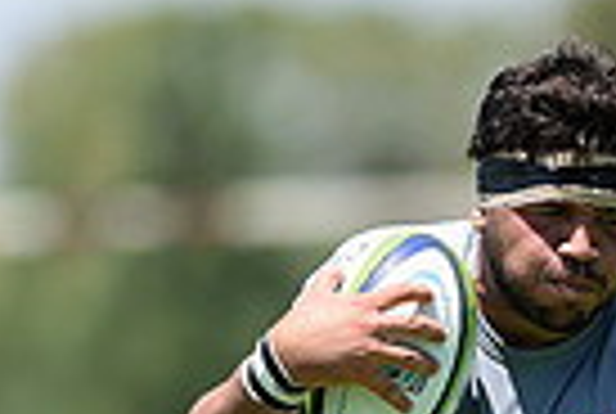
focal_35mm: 1266
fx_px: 21710
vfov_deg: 1.1
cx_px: 504
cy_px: 695
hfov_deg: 1.6
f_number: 2.8
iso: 200
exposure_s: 1/2000
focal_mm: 300
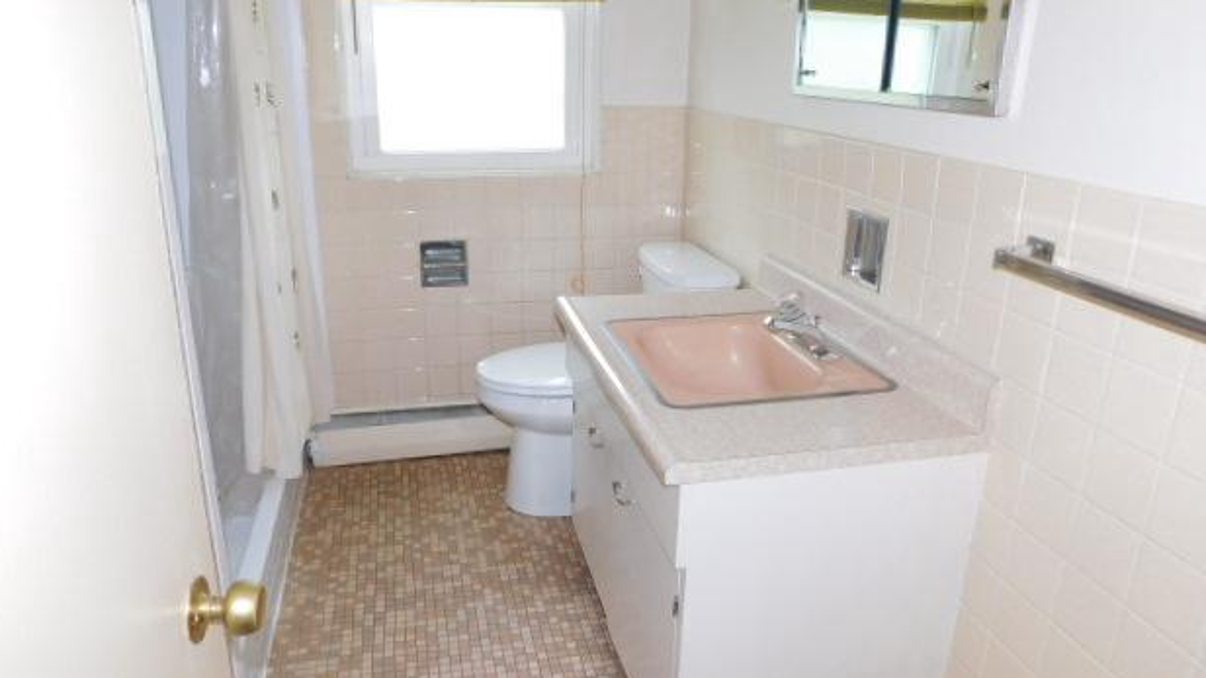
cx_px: 596
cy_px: 328
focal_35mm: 26
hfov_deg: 71.9
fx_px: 831
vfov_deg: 44.4
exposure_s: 1/30
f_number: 3
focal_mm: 4
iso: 200
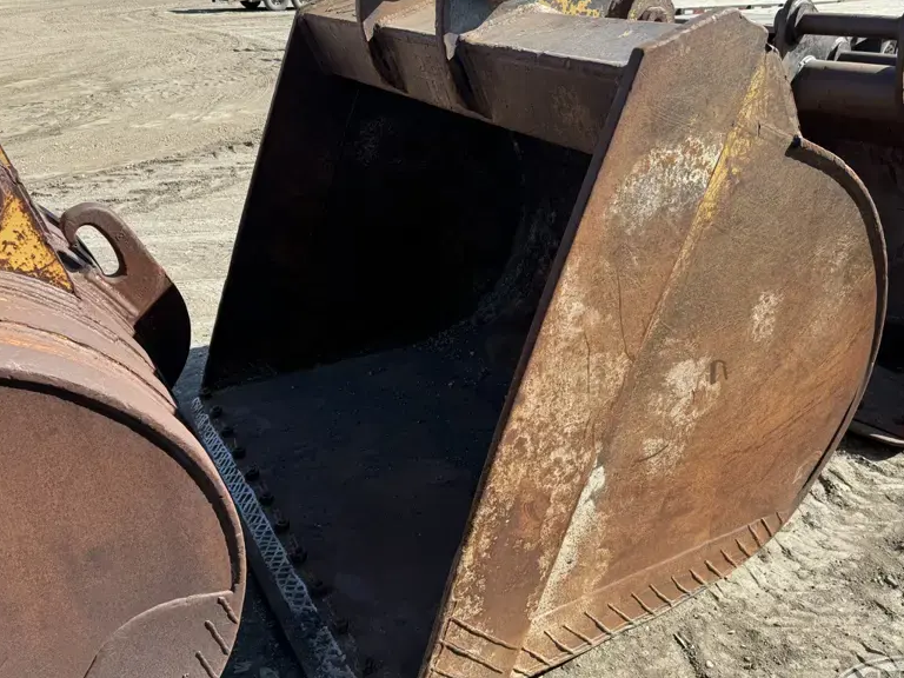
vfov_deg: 46.8
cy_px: 311
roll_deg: -0.5
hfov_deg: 59.9
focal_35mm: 30
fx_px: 783
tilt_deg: -21.5
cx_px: 478
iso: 80
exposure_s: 1/1721
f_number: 1.78
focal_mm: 6.86
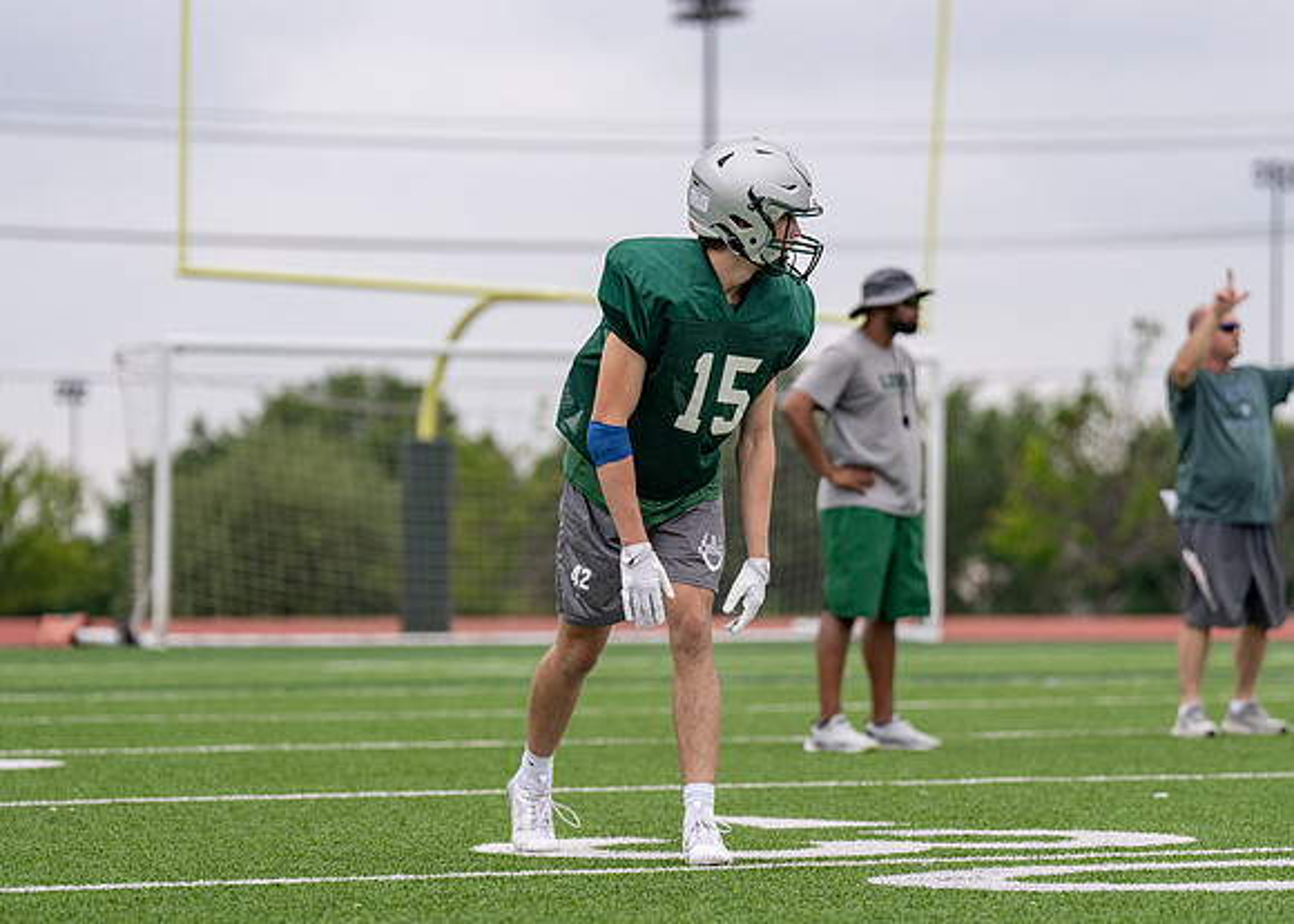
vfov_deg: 8.4
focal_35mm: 172
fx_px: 6321
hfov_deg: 11.7
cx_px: 689
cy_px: 486
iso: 200
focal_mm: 135
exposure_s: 1/2500
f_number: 2.8
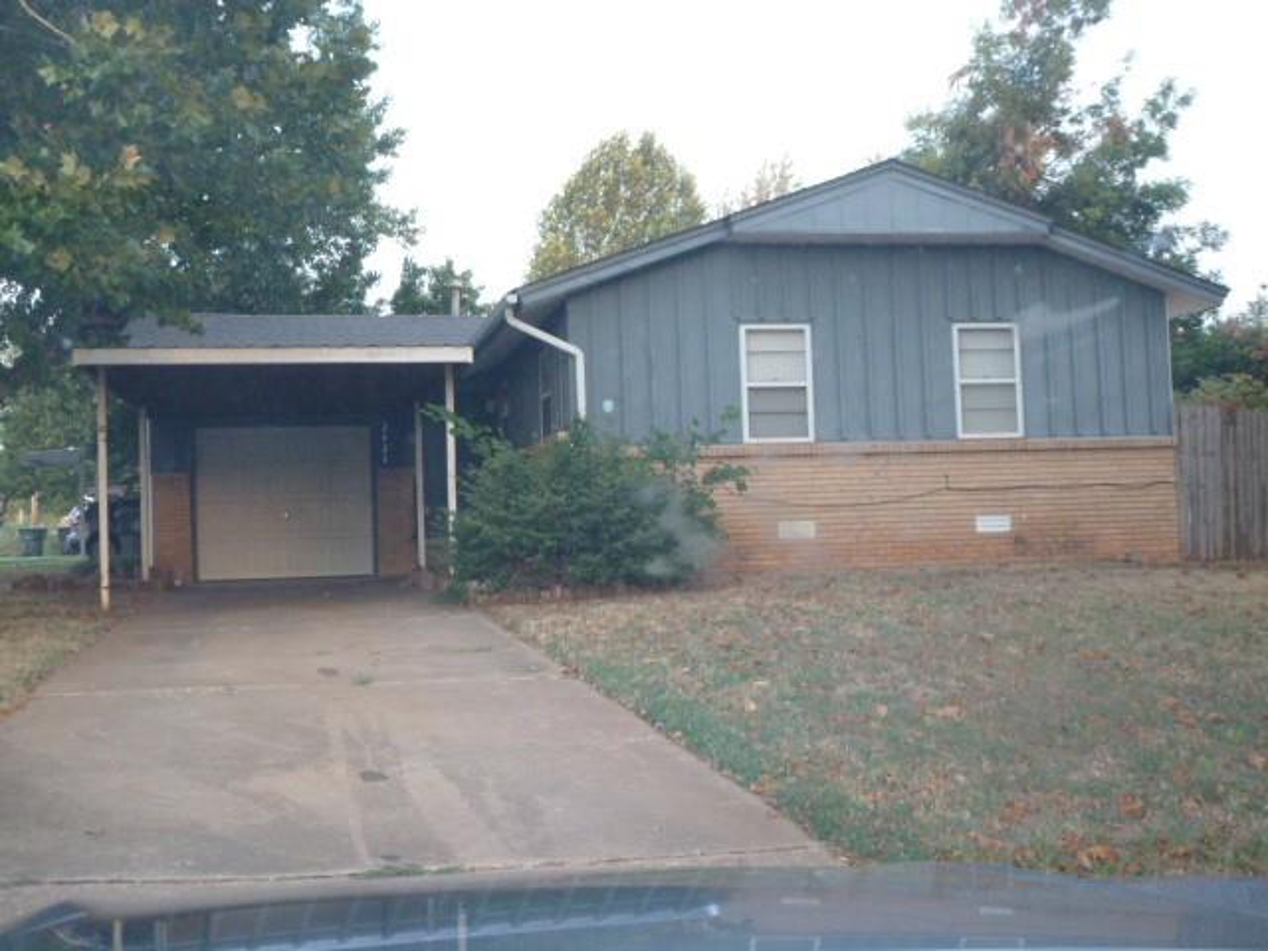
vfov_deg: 35.1
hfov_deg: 45.8
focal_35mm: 41
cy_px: 476
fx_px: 1502
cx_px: 634
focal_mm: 7.4
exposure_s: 1/60
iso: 500
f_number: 3.9
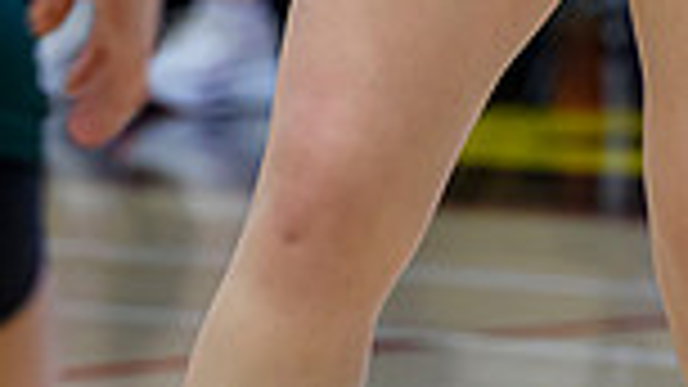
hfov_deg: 2.4
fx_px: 16179
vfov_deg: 1.4
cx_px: 673
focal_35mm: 887
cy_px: -740
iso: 4000
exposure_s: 1/1000
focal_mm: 170
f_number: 3.2
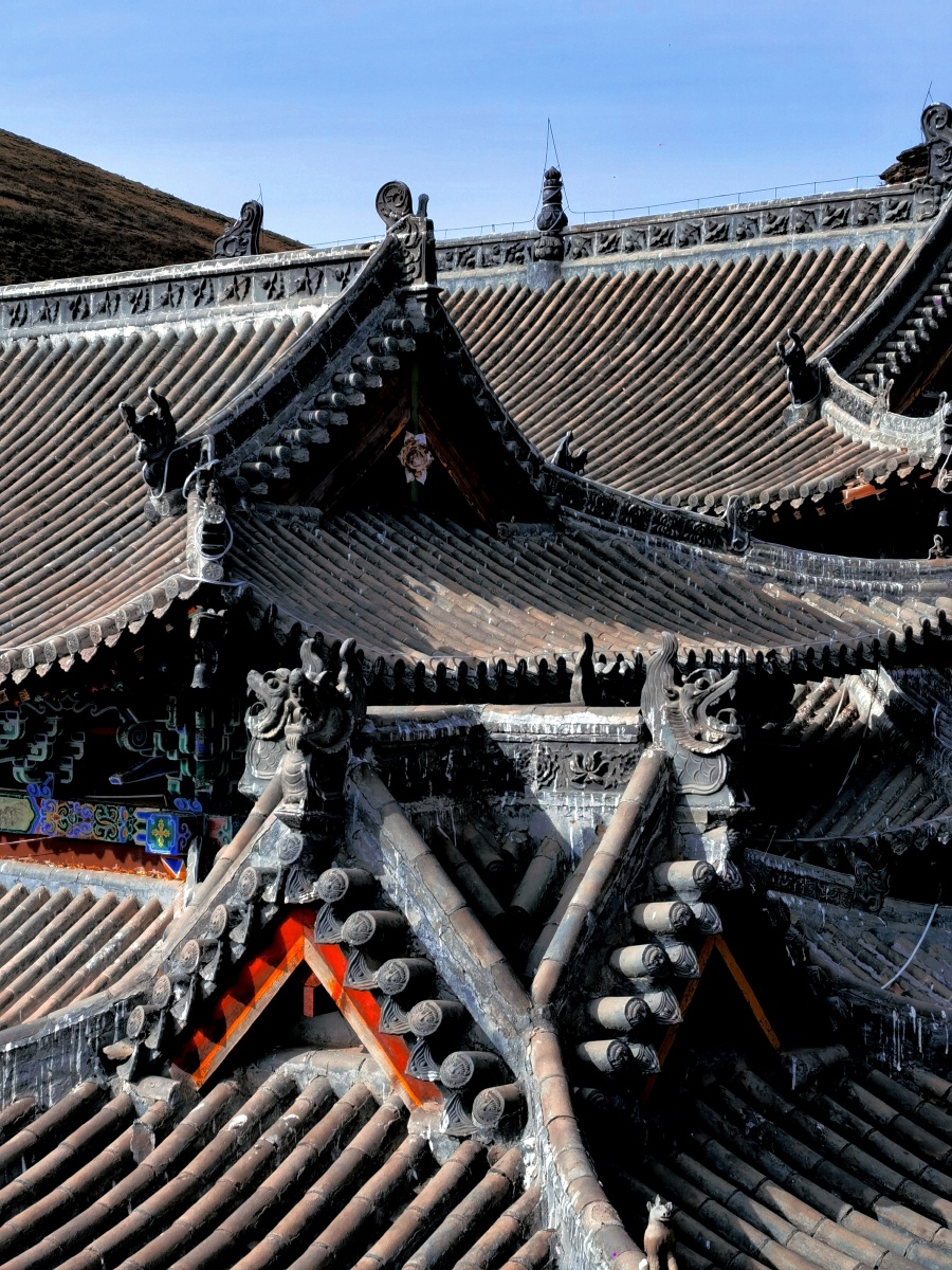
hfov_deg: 23.7
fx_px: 2273
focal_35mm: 62
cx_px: 476
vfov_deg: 31.2
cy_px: 635
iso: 50
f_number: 1.6
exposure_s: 1/2500
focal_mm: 5.56
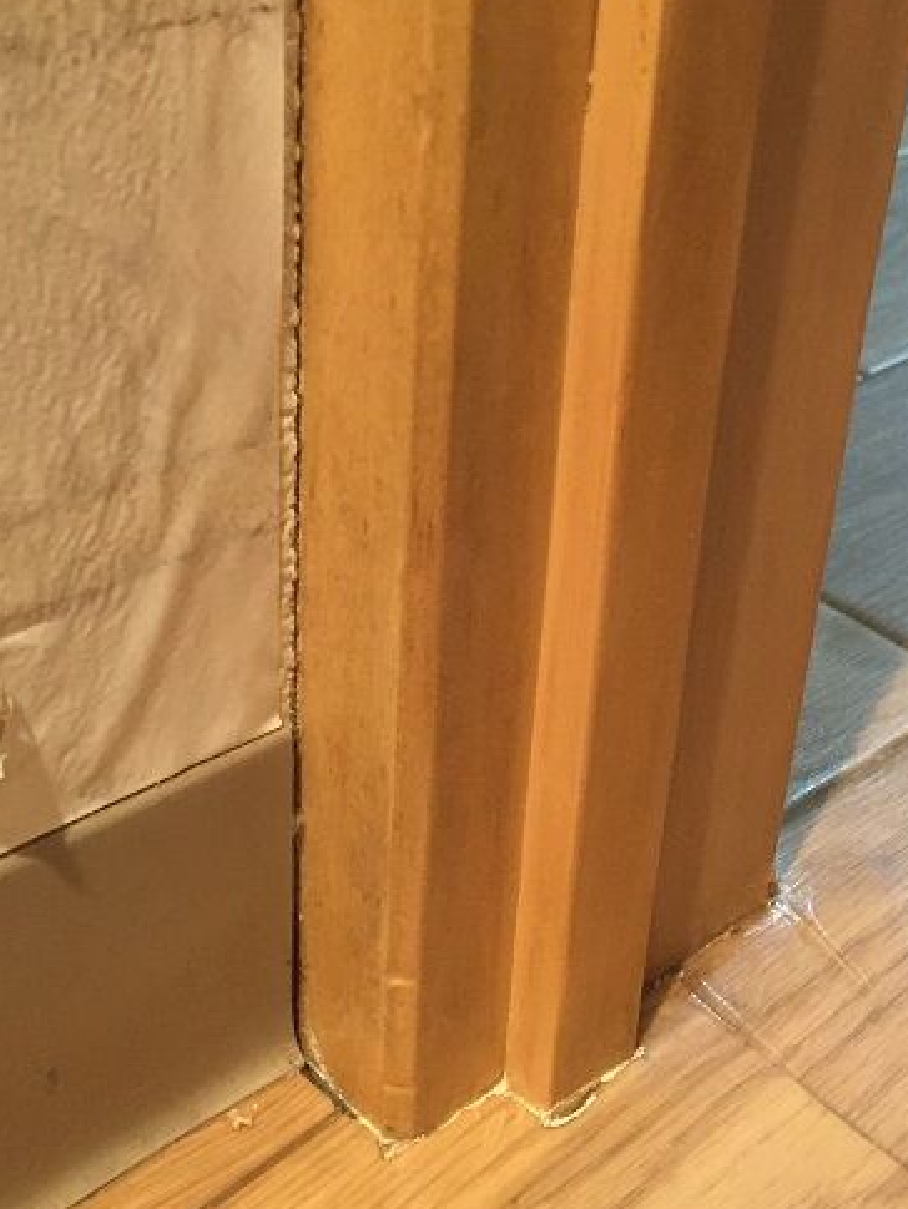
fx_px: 1783
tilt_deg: -30.1
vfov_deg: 37.4
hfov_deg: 28.5
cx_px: 546
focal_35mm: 51
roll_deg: -4.4
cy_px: 515
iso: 250
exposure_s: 1/17
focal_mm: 4.15
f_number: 2.2
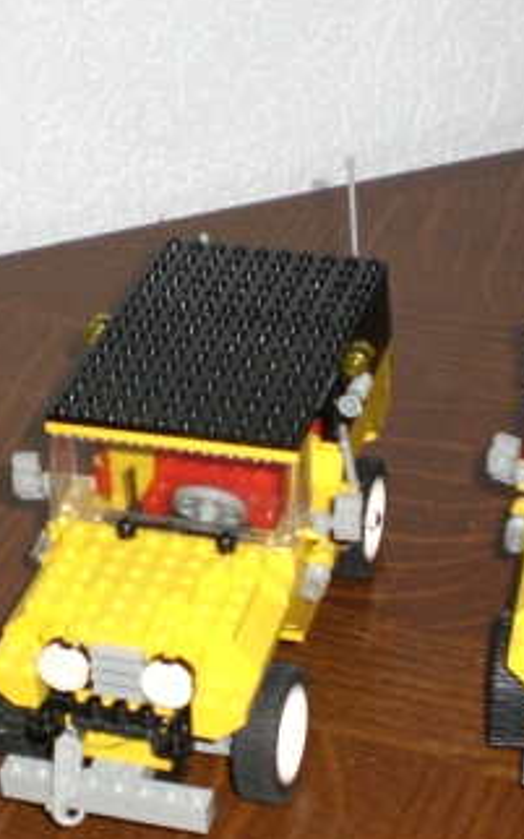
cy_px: 521
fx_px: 1830
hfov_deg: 16.3
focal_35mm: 80
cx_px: 292
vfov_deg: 25.8
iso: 200
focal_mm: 6.3
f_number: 3.1
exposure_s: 1/60
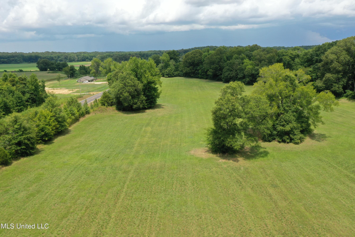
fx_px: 276
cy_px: 118
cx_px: 178
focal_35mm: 28
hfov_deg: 65.5
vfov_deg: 46.4
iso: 100
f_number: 11
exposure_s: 1/120
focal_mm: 10.26
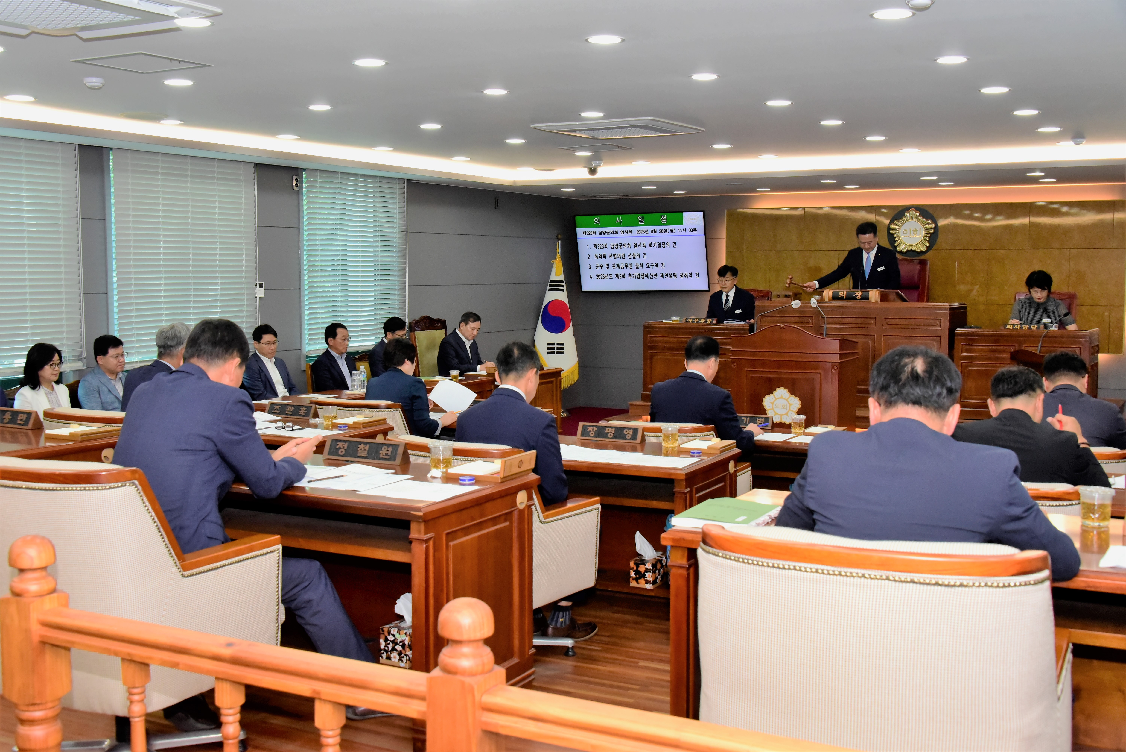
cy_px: 376
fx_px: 1189
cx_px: 563
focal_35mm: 38
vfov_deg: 35.1
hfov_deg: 50.7
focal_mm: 38
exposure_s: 1/250
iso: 5000
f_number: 9
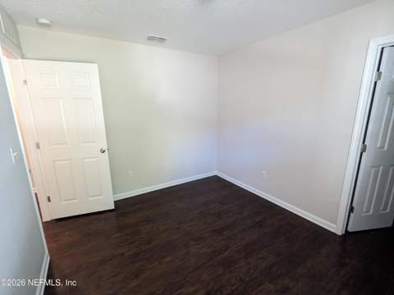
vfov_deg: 78.1
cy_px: 148
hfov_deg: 94.5
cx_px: 197
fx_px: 182
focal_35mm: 16
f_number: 2.2
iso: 913
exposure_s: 1/24
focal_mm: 2.35
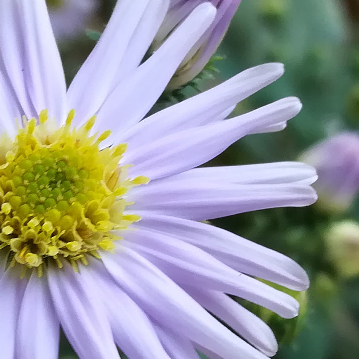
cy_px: 187
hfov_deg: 17.4
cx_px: 129
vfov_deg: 17.4
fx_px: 1173
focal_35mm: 100
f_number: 2.2
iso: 100
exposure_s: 1/50
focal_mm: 3.83
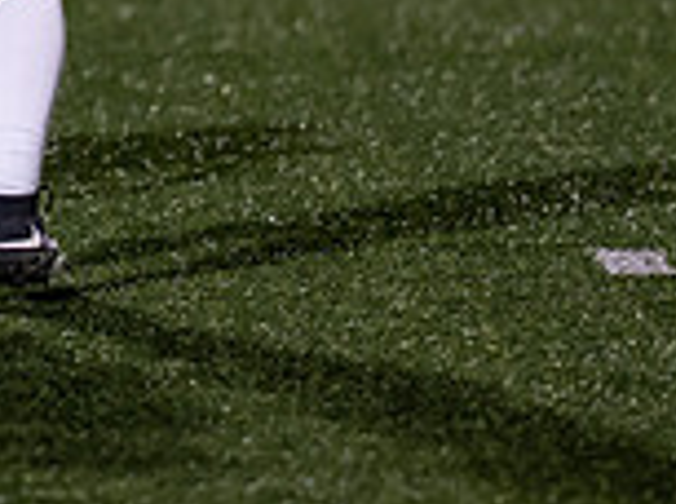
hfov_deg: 2.8
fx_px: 13930
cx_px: -412
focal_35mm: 715
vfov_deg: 2.1
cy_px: -425
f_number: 1.8
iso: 1600
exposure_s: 1/1250
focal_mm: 135
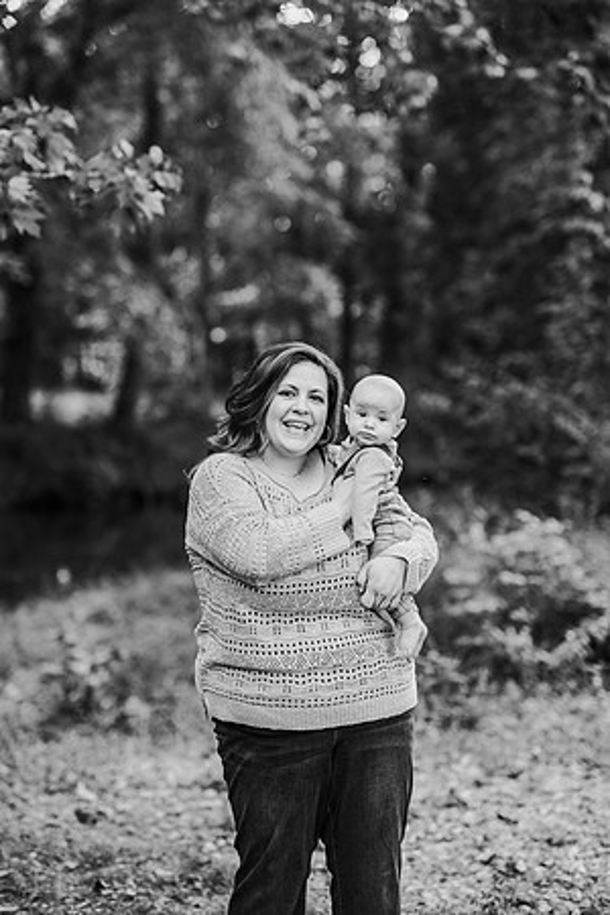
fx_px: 2160
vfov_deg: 23.9
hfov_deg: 16.1
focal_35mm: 85
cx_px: 305
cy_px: 458
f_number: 2.2
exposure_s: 1/200
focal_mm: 85
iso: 200
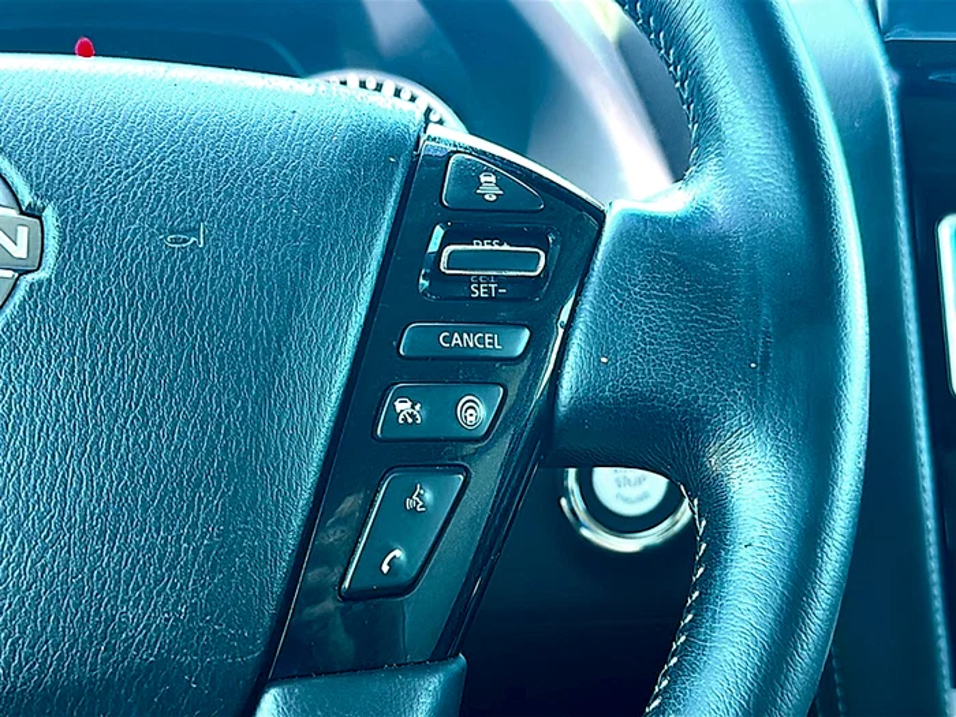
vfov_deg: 36.8
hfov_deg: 47.9
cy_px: 358
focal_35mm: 39
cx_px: 478
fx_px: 1077
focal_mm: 6.86
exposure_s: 1/40
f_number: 1.78
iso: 100
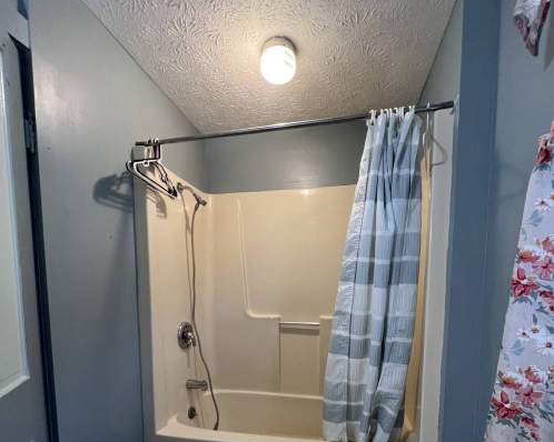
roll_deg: -0.6
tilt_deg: -4.7
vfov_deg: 72.8
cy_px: 318
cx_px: 277
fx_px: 279
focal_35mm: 17
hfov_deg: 89.7
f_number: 1.8
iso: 250
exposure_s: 1/60
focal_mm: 1.57
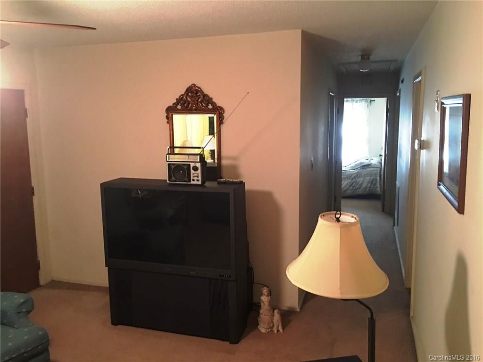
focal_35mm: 29
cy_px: 181
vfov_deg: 48.2
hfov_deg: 61.7
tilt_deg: -7.0
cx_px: 242
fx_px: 405
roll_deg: +0.6
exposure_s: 1/4
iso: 80
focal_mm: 4.15
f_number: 2.2
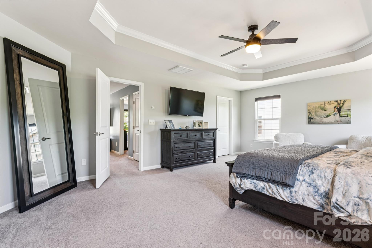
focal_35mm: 17
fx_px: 172
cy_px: 124
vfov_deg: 71.7
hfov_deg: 94.6
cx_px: 186
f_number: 13
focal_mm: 16.6
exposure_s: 2
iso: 100
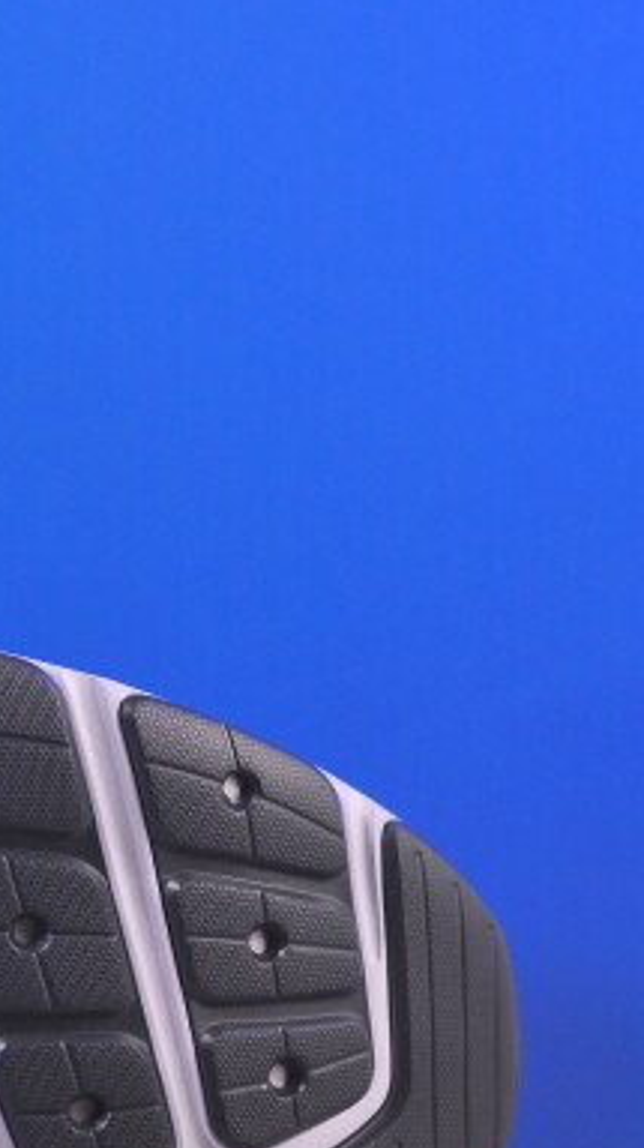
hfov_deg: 7.2
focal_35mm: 164
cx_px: -548
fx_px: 4986
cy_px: 733
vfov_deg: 13.1
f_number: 2.5
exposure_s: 1/320
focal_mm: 50
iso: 250
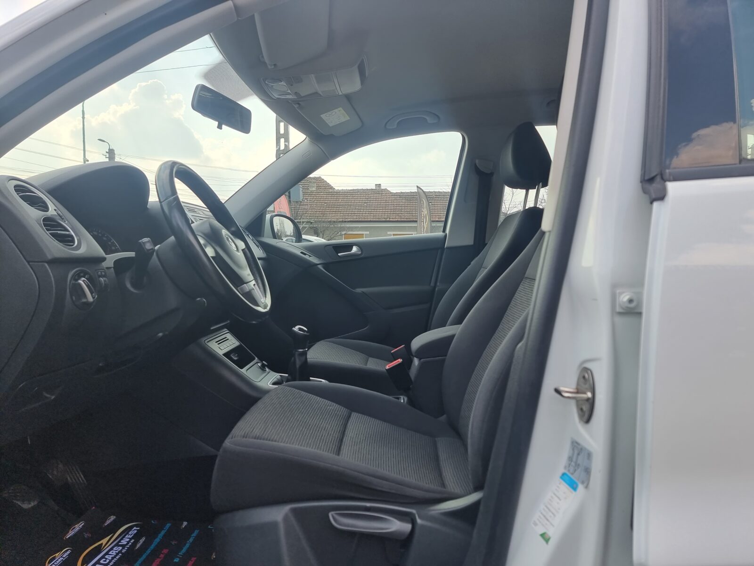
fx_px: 523
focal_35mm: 24
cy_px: 283
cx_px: 377
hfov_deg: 71.6
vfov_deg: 56.8
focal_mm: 6.7
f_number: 1.8
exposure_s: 1/270
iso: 50
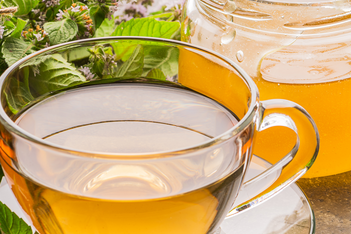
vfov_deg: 5.7
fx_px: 2349
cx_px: 195
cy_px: 103
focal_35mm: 241
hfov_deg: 8.5
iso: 100
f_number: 11
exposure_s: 1/100
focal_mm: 85
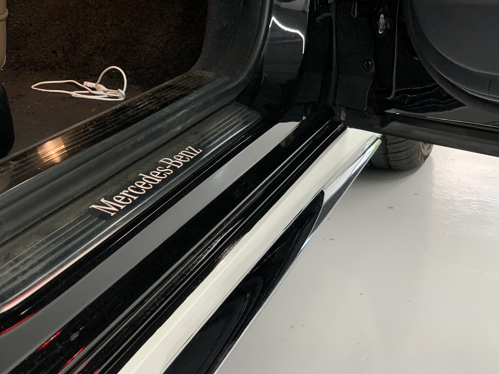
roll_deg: -1.7
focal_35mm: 53
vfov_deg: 27.5
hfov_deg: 36.2
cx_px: 251
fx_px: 764
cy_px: 188
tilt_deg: -19.2
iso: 200
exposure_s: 1/42
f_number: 2.4
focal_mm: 6
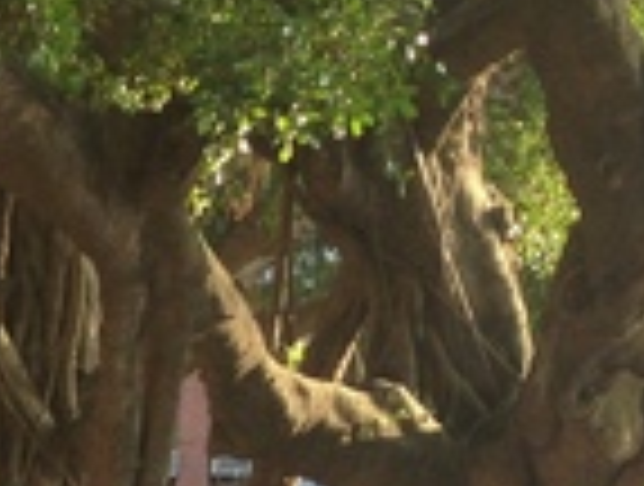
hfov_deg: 10.8
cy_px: 1154
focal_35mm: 161
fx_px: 3003
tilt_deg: -6.5
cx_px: -793
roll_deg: +0.8
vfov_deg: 8.5
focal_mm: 4.12
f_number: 2.4
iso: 50
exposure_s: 1/120
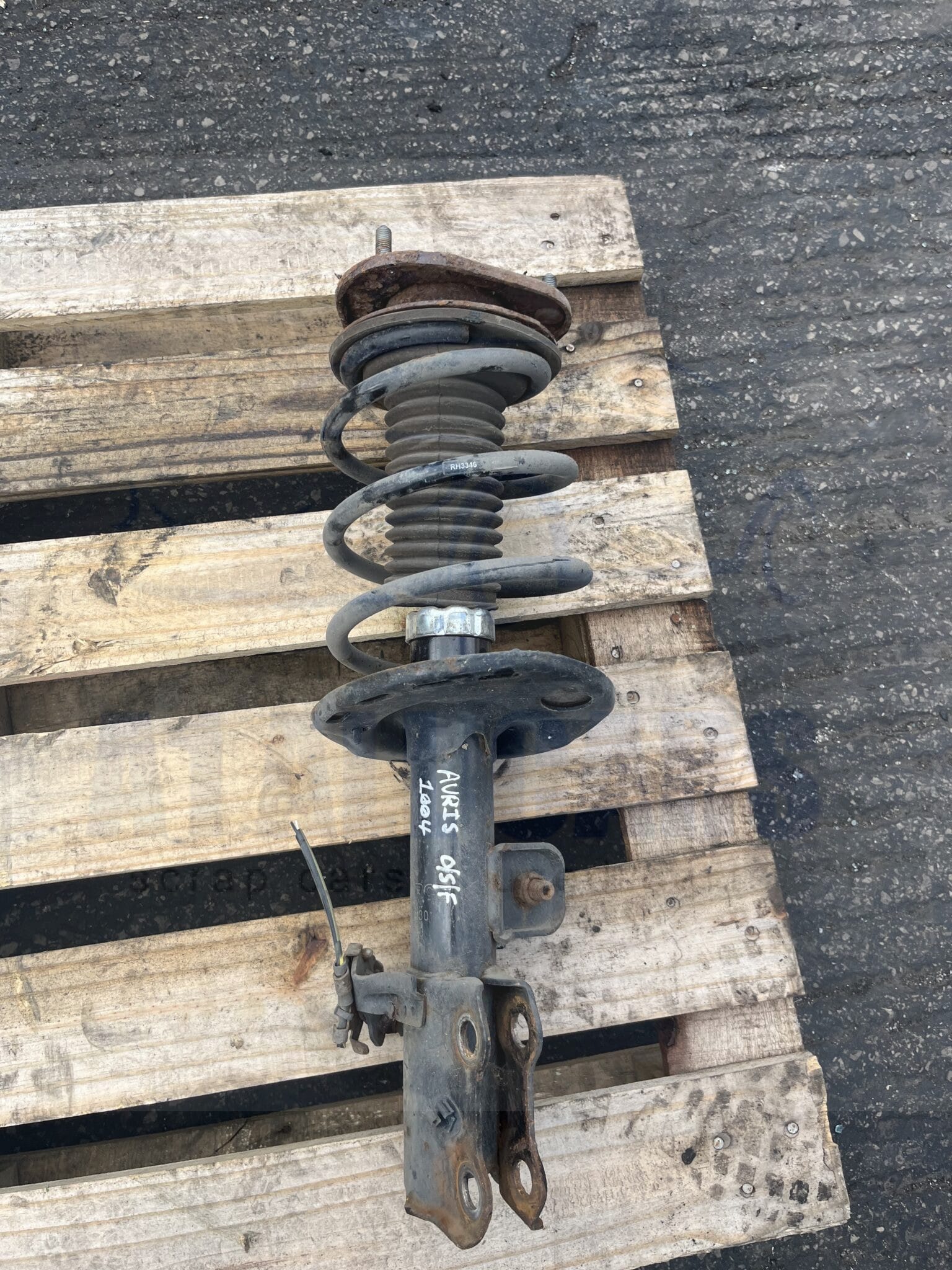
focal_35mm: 26
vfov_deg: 67.3
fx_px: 953
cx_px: 476
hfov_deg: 53.1
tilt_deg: -69.9
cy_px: 635
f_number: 1.6
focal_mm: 5.1
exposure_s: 1/723
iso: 50
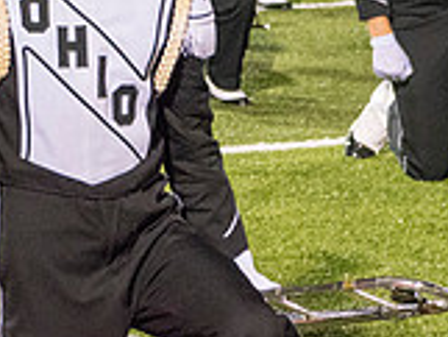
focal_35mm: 243
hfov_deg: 8.1
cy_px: -182
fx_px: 3147
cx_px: -47
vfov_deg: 6.0
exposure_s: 1/320
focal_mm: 70
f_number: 5.6
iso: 5000
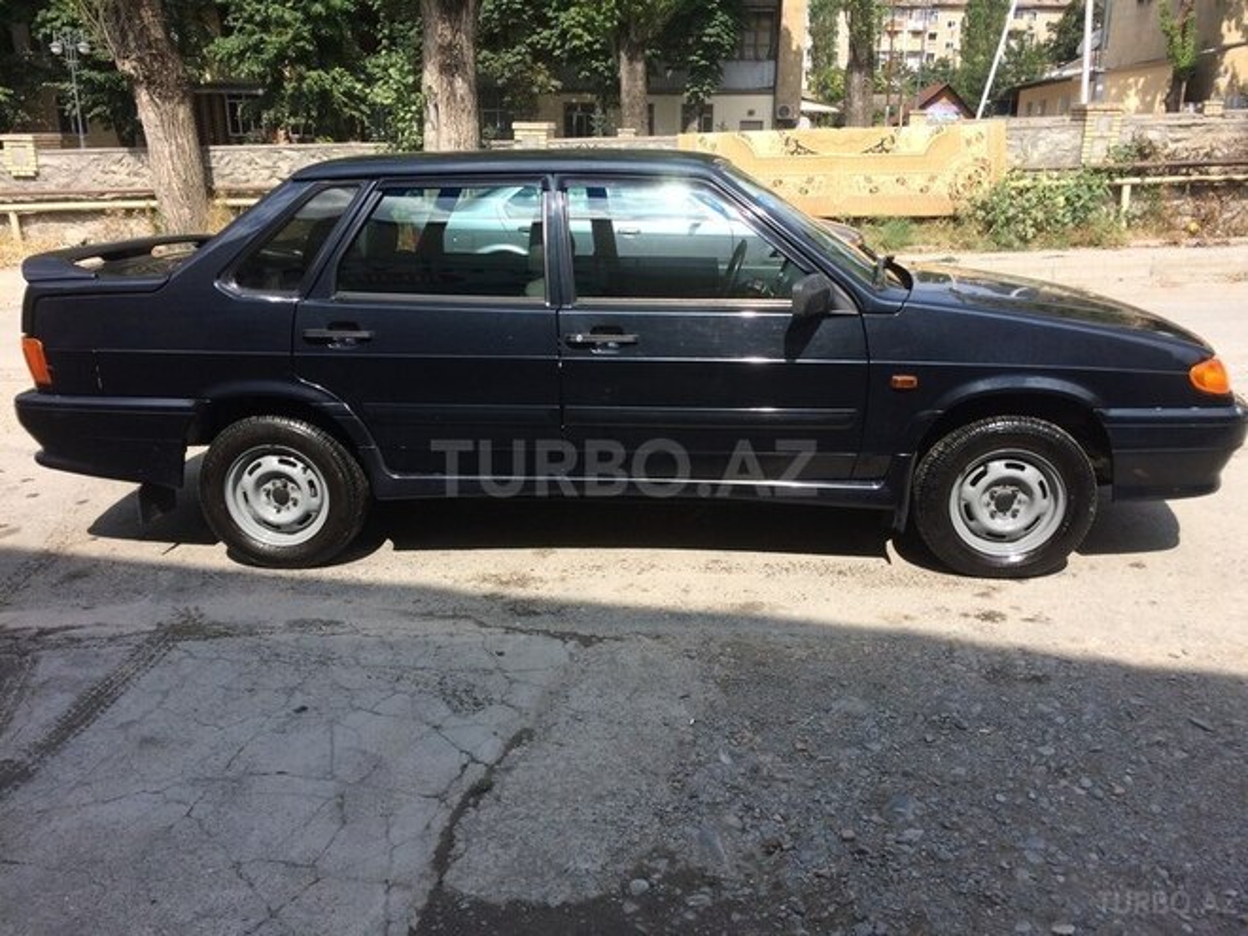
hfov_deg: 61.7
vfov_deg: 48.2
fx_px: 1046
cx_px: 624
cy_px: 468
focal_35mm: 29
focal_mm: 4.15
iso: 32
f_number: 2.2
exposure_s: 1/1466
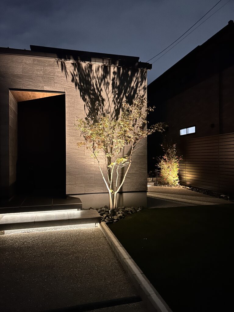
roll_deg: -1.3
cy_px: 156
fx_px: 234
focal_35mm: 26
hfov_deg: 53.1
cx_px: 117
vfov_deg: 67.3
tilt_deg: +0.8
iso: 800
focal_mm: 5.7
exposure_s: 1/16
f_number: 1.5
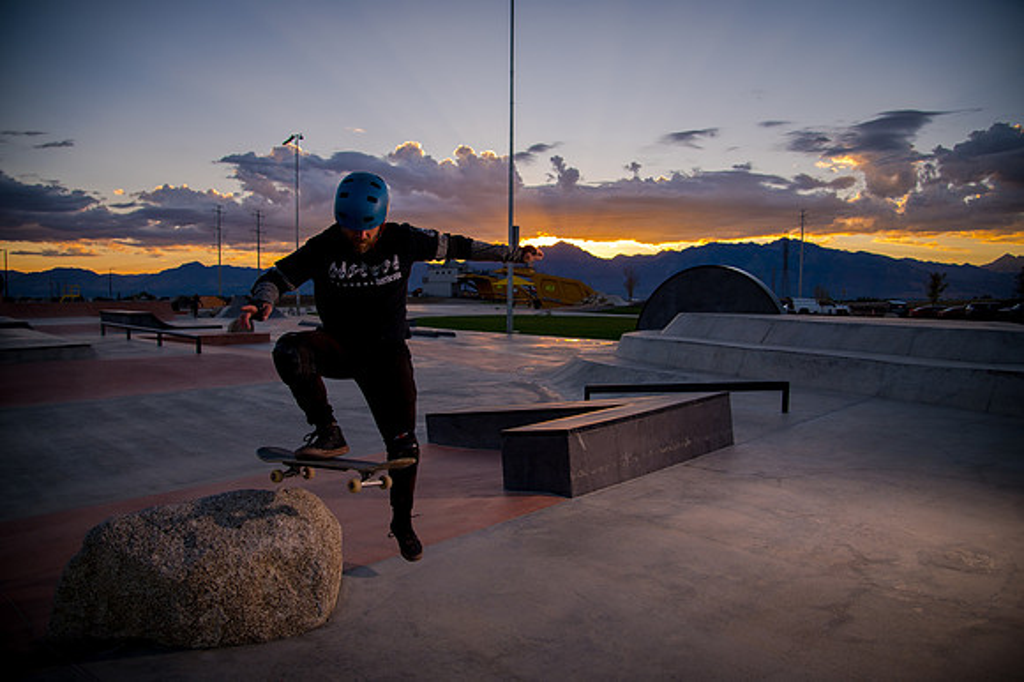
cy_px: 341
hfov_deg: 73.8
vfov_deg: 53.1
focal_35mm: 24
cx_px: 512
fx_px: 682
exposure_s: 1/640
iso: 250
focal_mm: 24
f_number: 4
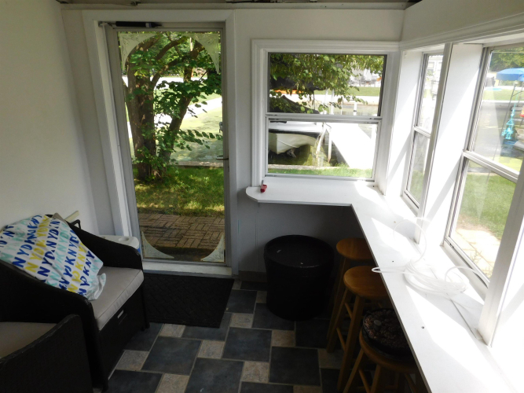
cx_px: 262
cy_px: 196
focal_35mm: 24
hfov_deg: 71.6
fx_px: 363
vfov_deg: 56.8
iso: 125
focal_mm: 4.1
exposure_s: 1/500
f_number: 3
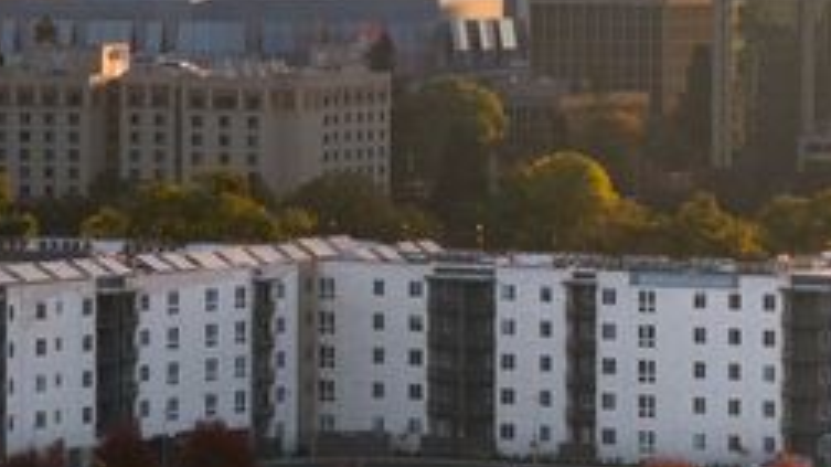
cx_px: 79
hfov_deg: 12.6
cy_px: -7
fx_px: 3745
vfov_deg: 7.1
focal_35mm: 170
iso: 400
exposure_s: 1/50
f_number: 2.8
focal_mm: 19.35
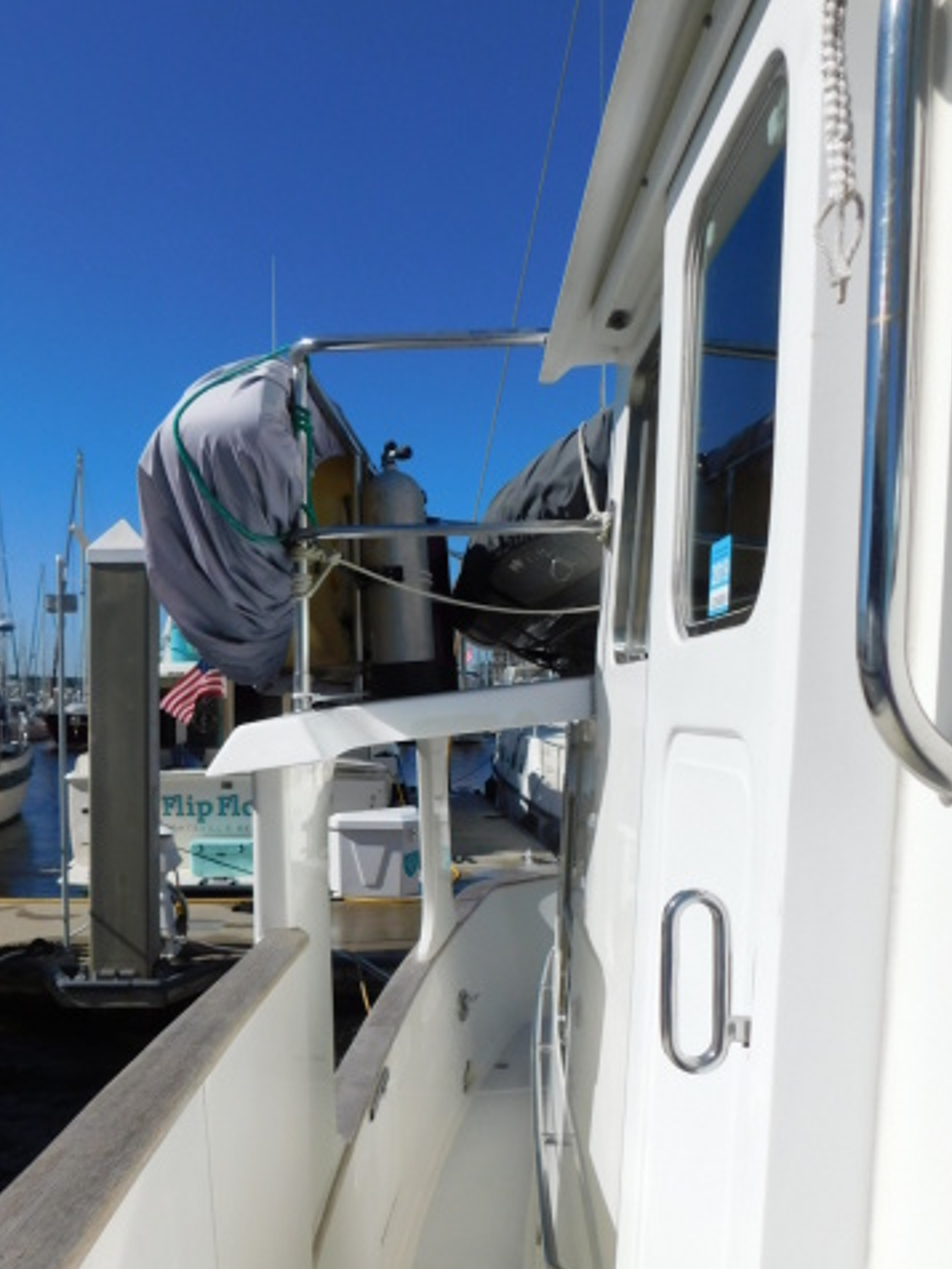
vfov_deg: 61.3
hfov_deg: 48.1
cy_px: 733
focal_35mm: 29
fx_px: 1063
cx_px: 408
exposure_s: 1/1000
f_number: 6
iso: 125
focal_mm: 4
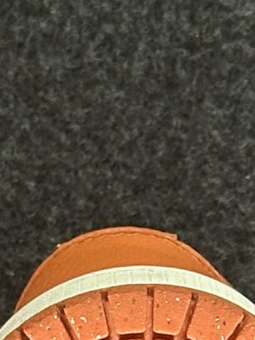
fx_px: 2956
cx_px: 27
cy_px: 894
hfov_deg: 4.9
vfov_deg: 6.2
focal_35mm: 301
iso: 200
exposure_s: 1/50
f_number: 1.78
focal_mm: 6.86
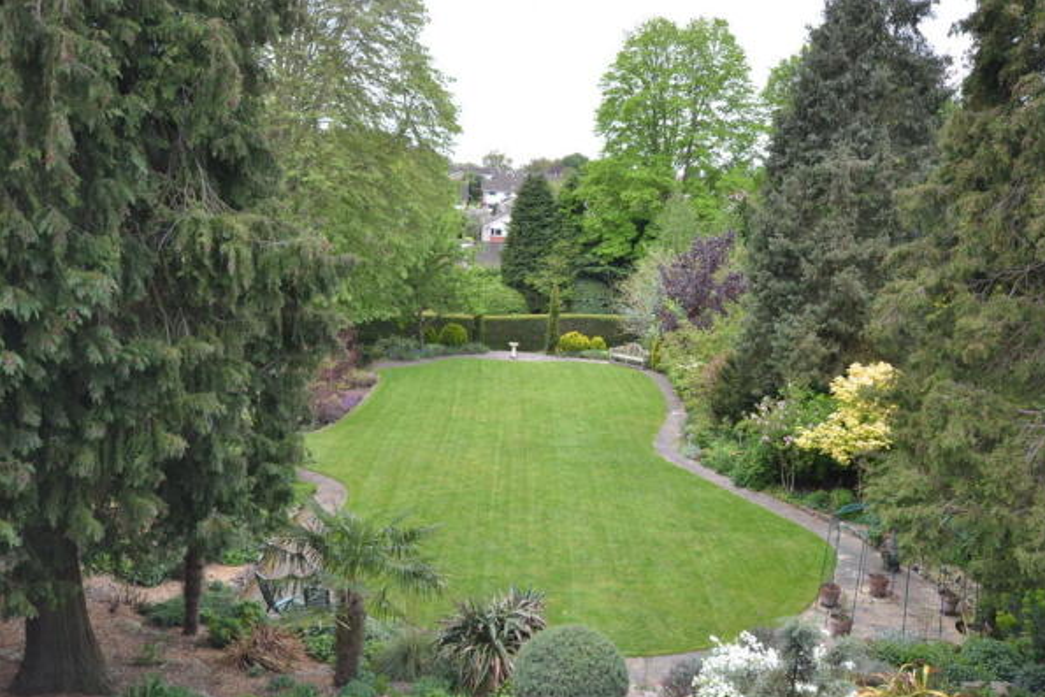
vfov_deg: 40.0
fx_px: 958
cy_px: 368
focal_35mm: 33
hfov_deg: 57.1
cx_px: 573
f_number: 5.6
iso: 220
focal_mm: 20
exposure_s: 1/125
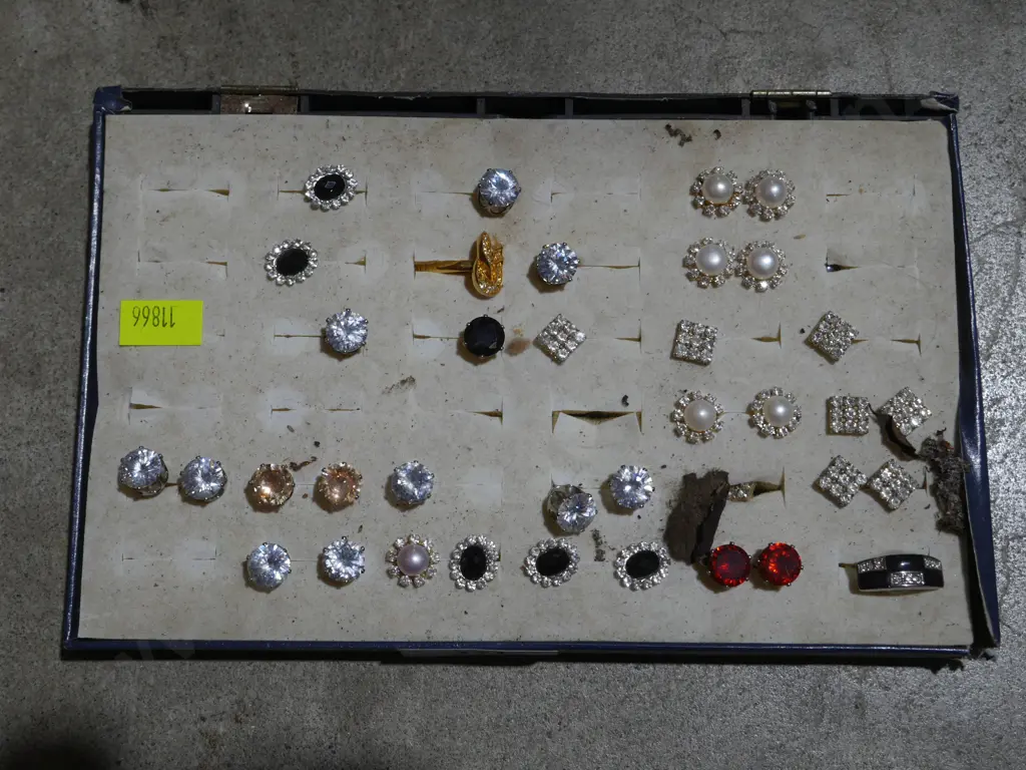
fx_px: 1482
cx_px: 513
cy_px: 385
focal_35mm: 50
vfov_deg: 29.1
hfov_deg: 38.2
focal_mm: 25
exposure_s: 1/60
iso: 200
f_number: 5.3
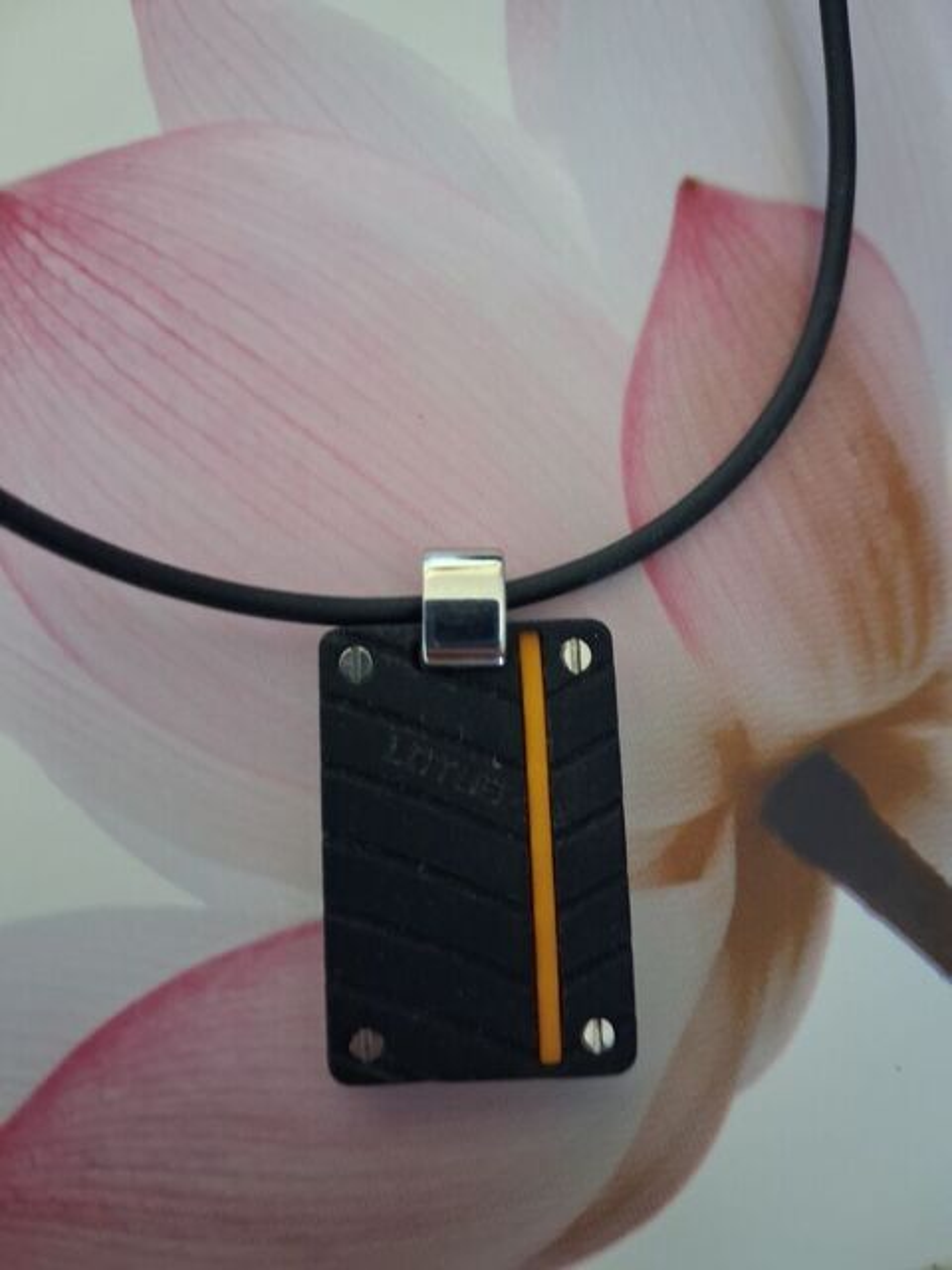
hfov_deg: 51.4
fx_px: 990
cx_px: 476
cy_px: 635
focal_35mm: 27
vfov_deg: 65.3
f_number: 1.8
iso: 640
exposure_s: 1/25
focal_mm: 4
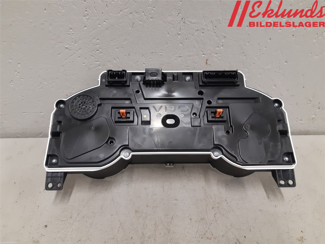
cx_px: 162
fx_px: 244
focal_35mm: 26
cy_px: 122
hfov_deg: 67.3
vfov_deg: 53.1
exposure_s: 1/50
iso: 200
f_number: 1.7
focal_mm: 3.93
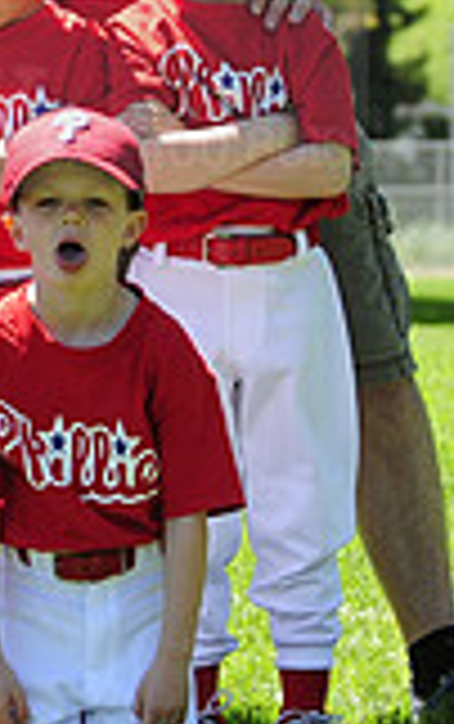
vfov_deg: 5.5
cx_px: -503
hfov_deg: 3.4
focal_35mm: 384
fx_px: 7582
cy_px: 61
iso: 200
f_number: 4.5
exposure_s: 1/640
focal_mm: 70
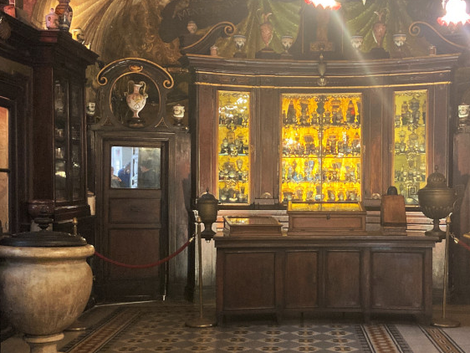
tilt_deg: -1.3
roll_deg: -1.6
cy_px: 211
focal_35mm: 51
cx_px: 292
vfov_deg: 28.5
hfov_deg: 37.3
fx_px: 693
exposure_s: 1/25
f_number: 1.8
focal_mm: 3.99
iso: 320
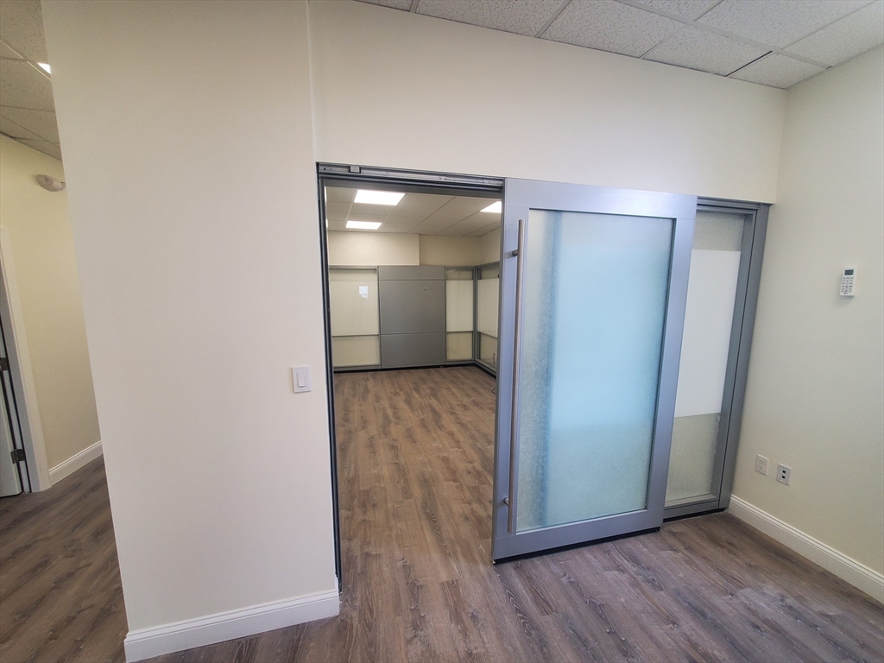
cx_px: 442
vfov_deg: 89.9
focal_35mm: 13
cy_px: 332
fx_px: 332
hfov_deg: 106.2
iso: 100
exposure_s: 1/60
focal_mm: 1.8
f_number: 2.2
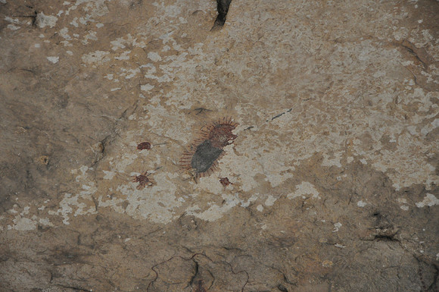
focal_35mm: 120
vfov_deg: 11.4
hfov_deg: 17.1
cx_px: 220
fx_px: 1461
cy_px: 146
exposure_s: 1/50
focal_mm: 80
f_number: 5.3
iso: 800
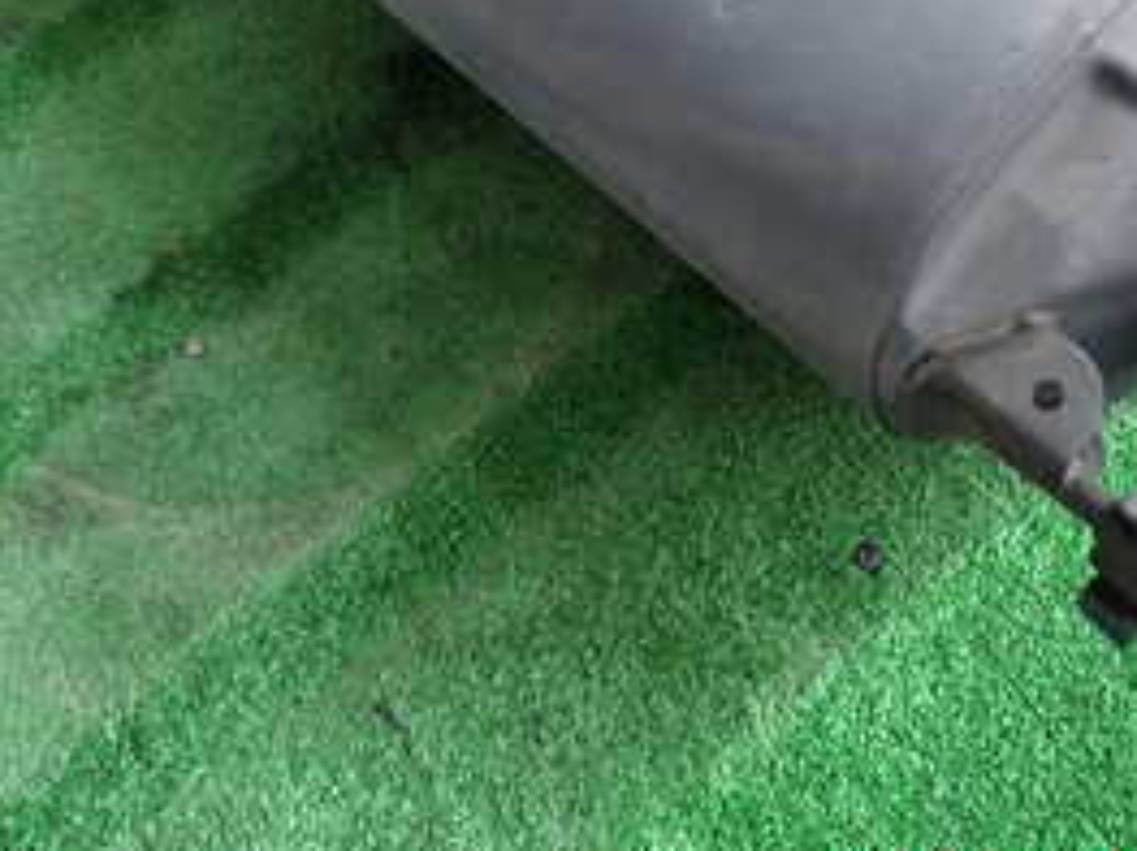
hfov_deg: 33.8
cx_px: 532
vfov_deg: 24.4
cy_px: -13
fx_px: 1871
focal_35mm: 57
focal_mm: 4.5
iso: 200
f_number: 2
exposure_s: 1/30
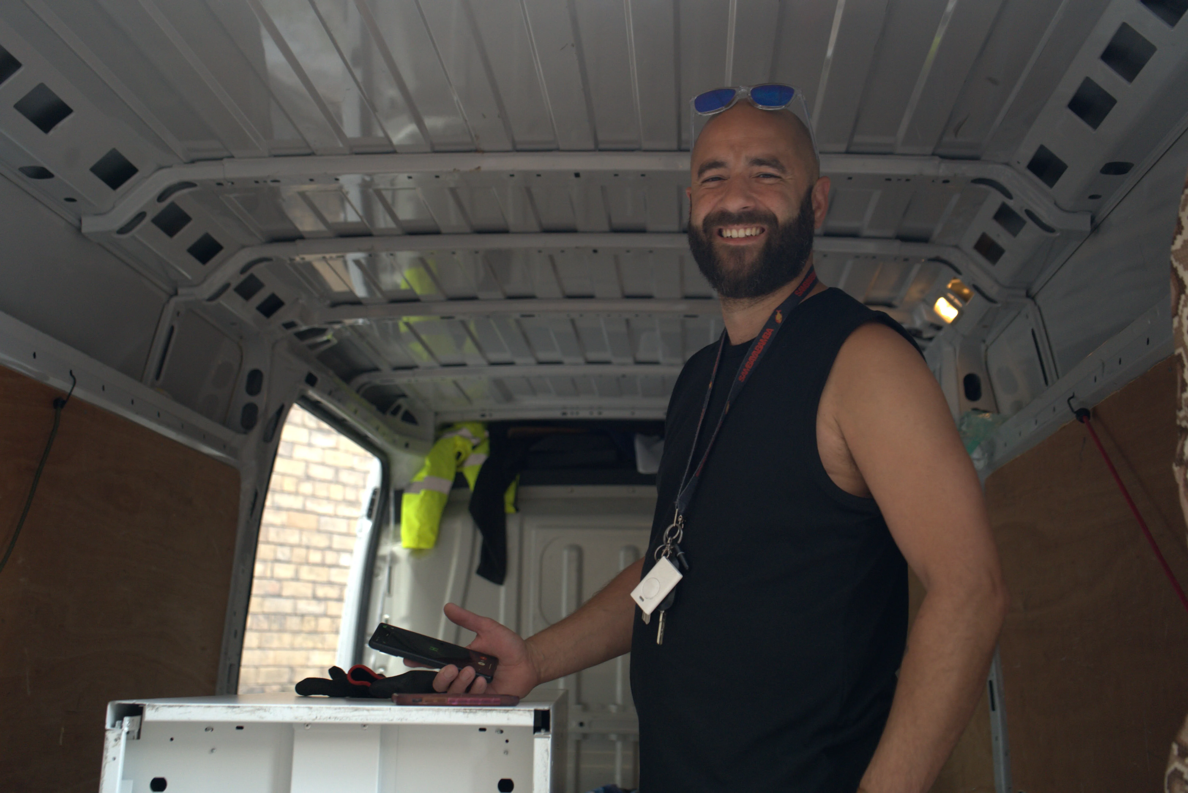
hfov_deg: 45.4
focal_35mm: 43
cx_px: 594
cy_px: 396
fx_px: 1420
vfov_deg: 31.2
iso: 2500
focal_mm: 43
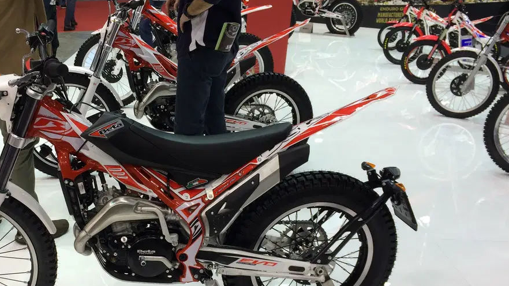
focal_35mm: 43
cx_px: 171
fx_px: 580
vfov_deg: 27.2
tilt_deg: -26.1
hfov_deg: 46.6
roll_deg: -1.1
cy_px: 229
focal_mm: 4.15
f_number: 2.2
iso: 50
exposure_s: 1/100
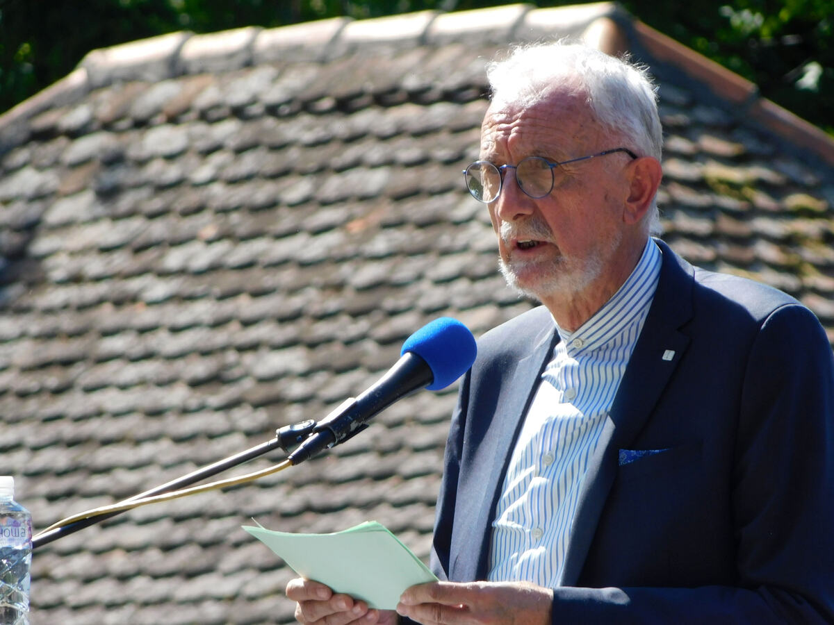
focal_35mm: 748
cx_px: 417
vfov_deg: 2.0
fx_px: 18021
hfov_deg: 2.7
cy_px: 312
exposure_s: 1/200
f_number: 6.4
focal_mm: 132.8
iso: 125
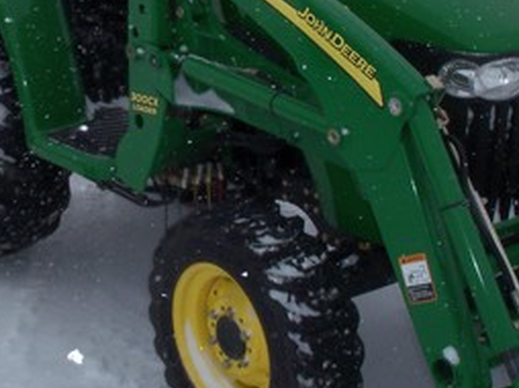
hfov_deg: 25.5
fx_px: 1123
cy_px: 29
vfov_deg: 19.2
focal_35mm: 75
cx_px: 86
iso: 80
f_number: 5.5
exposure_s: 1/500
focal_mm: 6.3
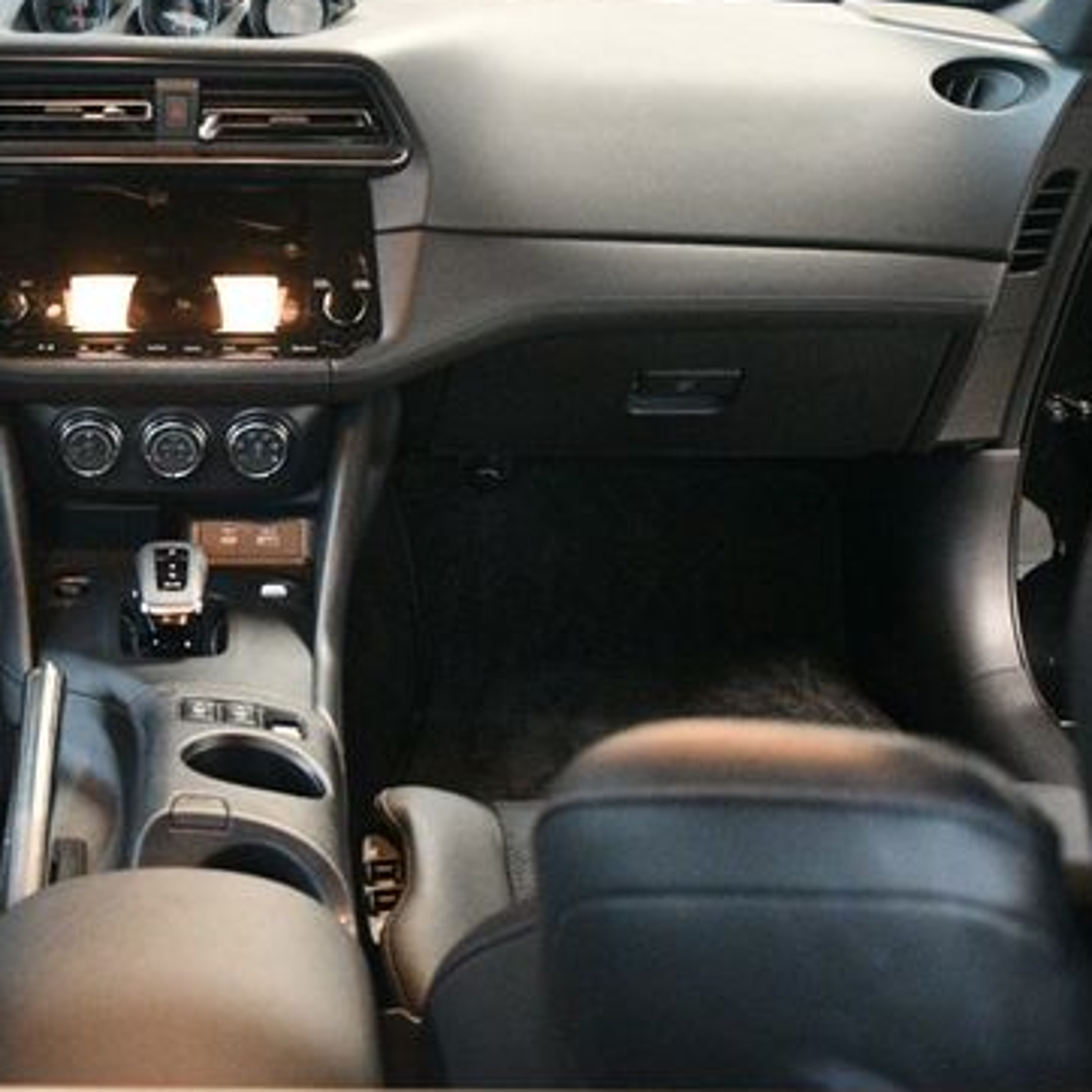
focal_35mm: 60
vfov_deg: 28.6
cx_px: 145
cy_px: 552
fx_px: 2141
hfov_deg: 27.7
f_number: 4
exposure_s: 1/60
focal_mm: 27
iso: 8000
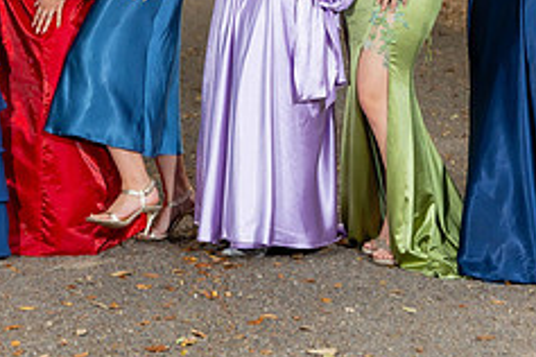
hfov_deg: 16.4
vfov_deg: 10.8
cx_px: 192
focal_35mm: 125
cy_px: -42
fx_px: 1861
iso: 250
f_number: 3.2
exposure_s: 1/200
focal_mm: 51
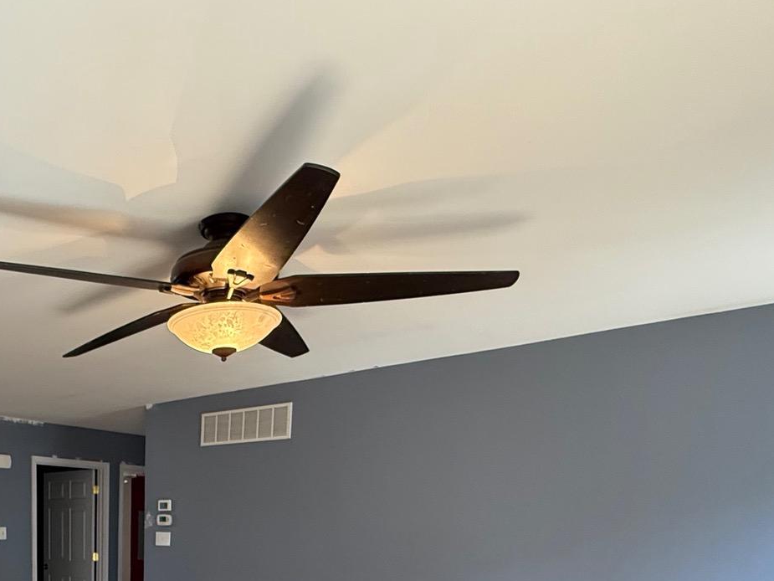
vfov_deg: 38.9
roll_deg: -1.0
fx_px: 693
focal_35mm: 31
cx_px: 115
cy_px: 612
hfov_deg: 53.0
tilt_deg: -6.6
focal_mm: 2.22
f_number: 2.2
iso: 250
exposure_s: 1/99
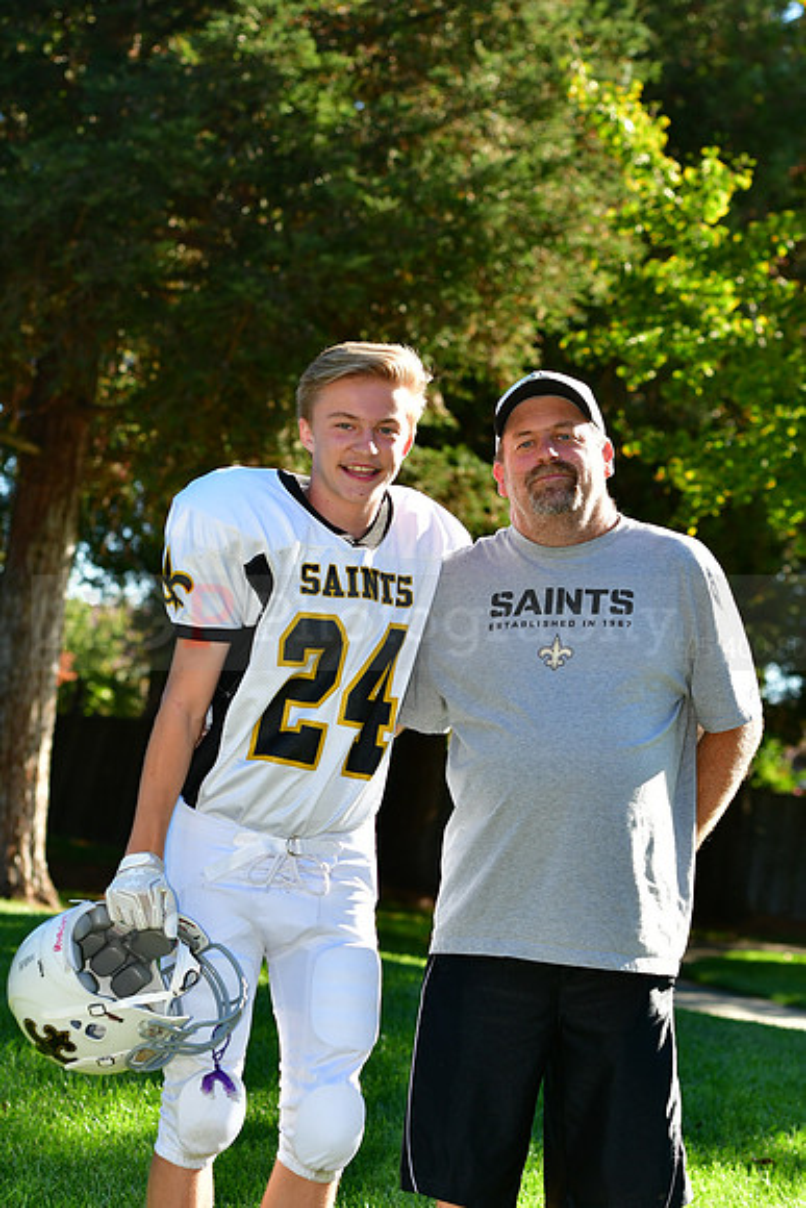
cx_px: 403
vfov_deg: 18.2
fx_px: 3776
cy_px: 604
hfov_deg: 12.2
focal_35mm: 112
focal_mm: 75
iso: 400
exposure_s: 1/1000
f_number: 4.5
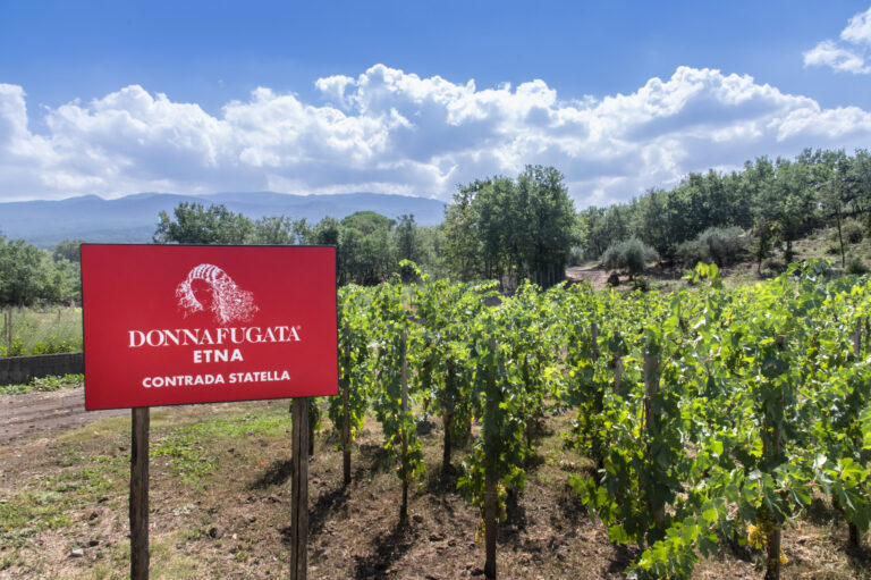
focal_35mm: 24
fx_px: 580
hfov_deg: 73.8
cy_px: 290
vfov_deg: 53.1
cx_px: 436
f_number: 14
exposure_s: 1/1250
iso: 2000
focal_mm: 24
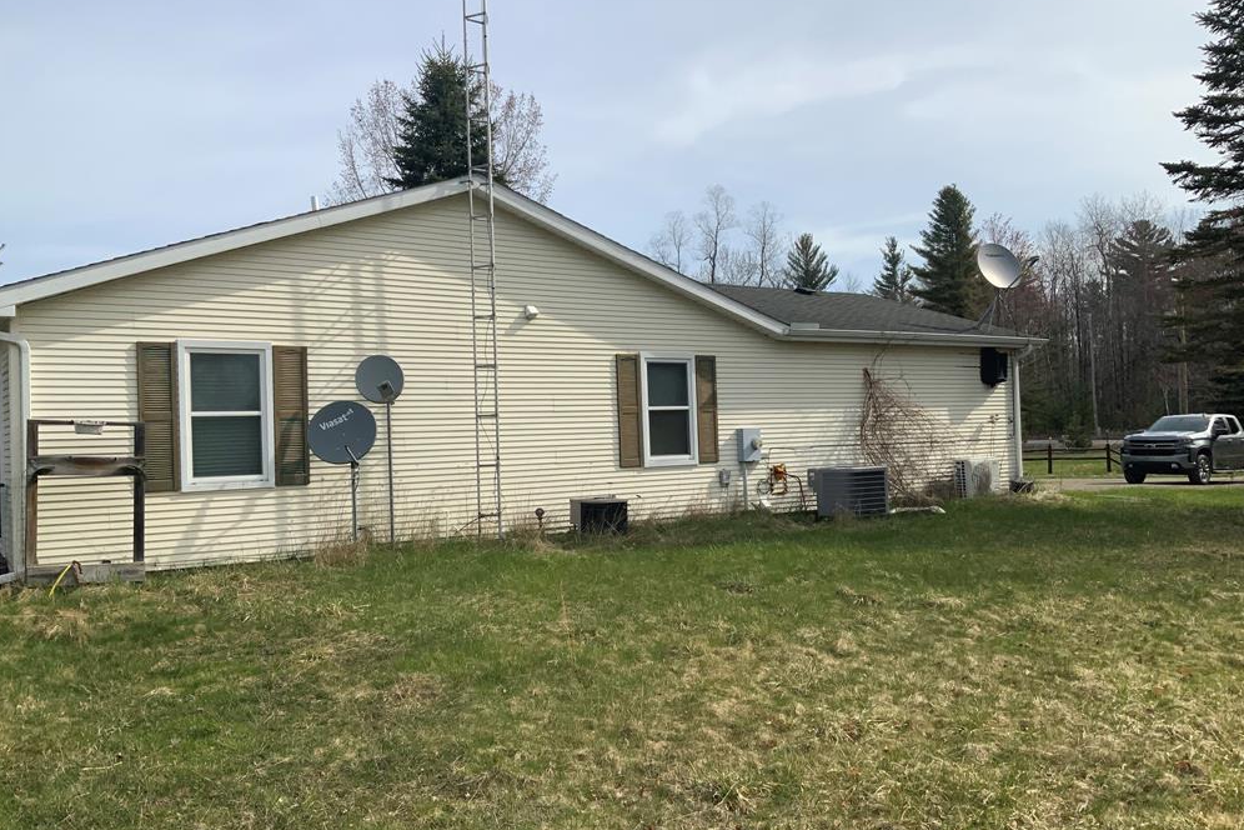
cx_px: 615
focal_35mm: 31
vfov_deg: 42.3
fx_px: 1071
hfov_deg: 60.3
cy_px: 421
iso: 20
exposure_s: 1/2801
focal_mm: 3
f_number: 1.8
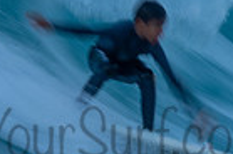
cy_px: 118
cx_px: 153
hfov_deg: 0.7
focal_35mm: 3137
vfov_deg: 0.4
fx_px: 20257
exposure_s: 1/20
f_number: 18
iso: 100
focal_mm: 500
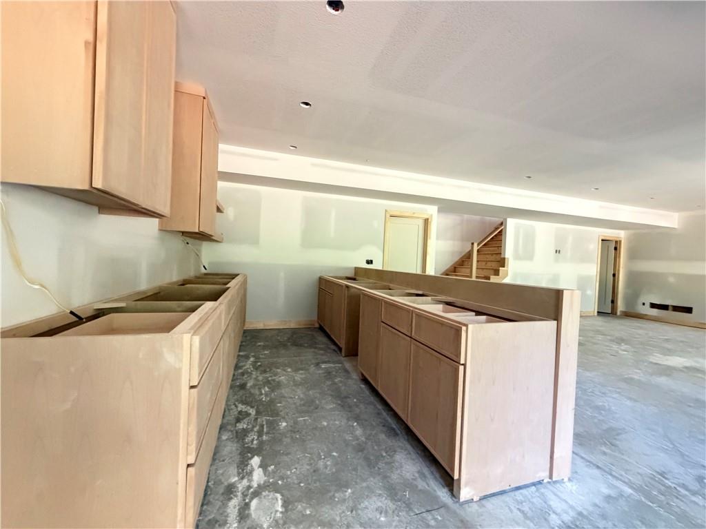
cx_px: 353
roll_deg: -2.4
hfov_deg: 102.1
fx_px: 286
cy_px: 264
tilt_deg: -0.6
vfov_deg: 85.7
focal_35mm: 14
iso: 1250
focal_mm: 2.22
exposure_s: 1/54
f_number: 2.2
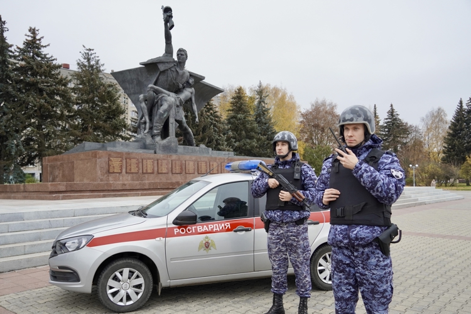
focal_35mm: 33
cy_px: 157
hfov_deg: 57.2
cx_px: 236
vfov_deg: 40.0
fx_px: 432
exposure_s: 1/160
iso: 500
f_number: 4
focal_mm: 22
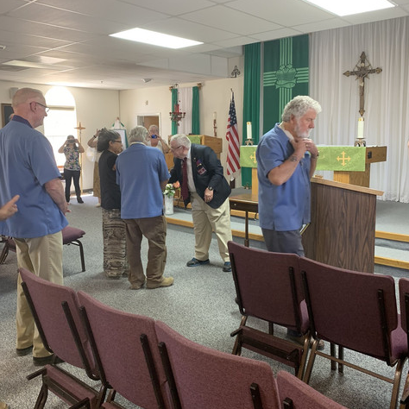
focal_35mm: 31
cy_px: 183
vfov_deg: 52.4
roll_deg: +0.3
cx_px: 204
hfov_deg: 52.5
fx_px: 414
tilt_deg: -6.3
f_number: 1.8
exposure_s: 1/60
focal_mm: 4.25
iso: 160
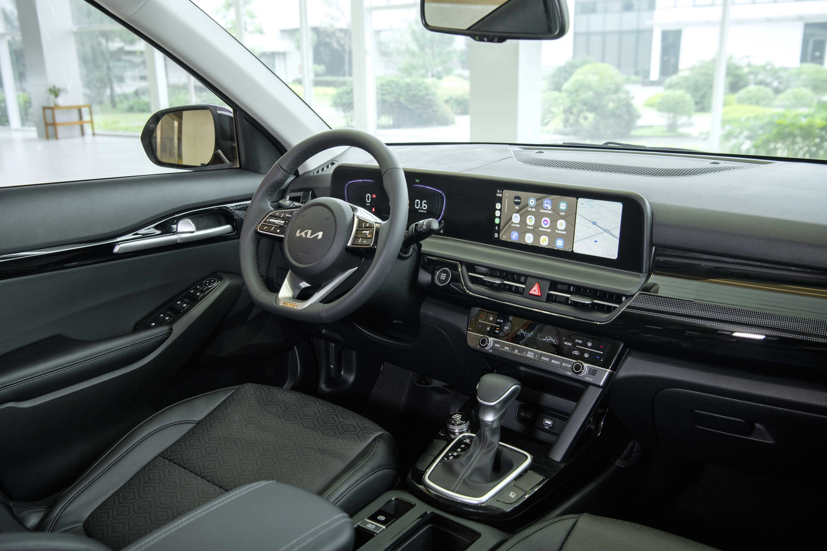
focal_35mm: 32
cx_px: 414
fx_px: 735
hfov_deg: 58.7
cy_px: 276
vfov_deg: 41.1
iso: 640
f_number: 4.5
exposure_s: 1/50
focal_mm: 32
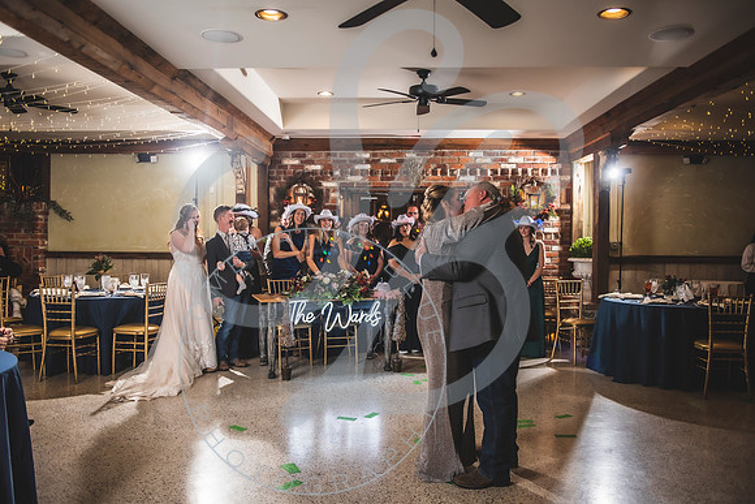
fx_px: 618
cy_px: 252
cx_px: 378
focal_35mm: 29
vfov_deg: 44.4
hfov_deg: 62.9
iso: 400
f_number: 2.8
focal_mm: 28
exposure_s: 1/100
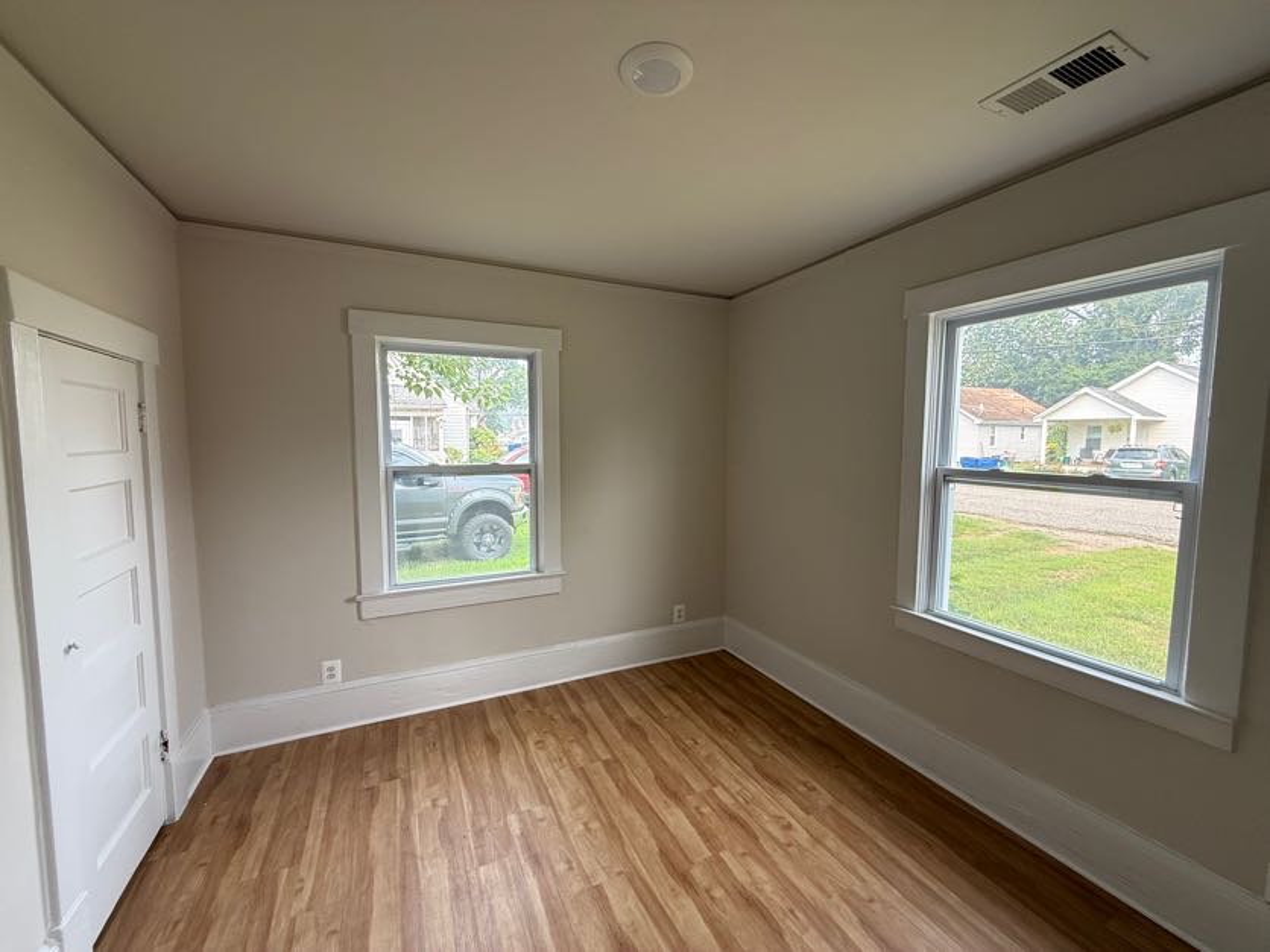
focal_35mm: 14
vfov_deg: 85.7
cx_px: 635
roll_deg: -0.4
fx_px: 514
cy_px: 476
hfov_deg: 102.1
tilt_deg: -3.5
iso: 64
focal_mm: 2.22
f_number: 2.2
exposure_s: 1/99
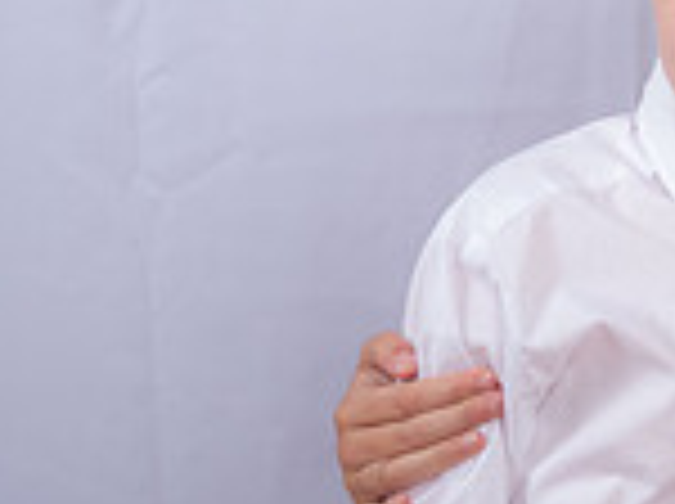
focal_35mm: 205
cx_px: 1084
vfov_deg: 7.2
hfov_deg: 9.3
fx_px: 3991
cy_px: -9
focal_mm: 55
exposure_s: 1/160
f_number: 7.1
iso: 250
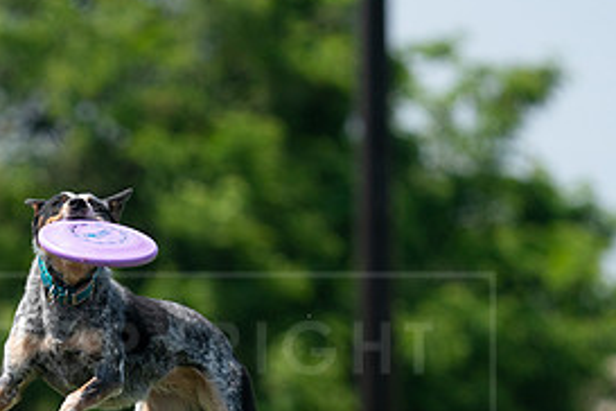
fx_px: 13996
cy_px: 385
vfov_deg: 1.7
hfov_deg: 2.5
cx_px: 124
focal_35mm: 818
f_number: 6.3
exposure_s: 1/4000
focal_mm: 385
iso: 1250
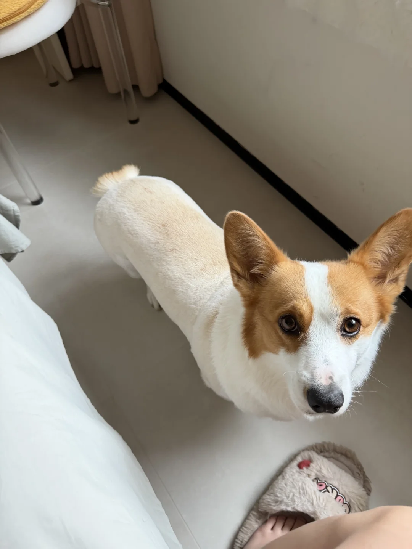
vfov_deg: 71.6
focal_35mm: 24
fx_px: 381
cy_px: 274
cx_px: 206
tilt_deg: -60.2
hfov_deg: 56.8
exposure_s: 1/60
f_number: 1.78
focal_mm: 6.76
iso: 250
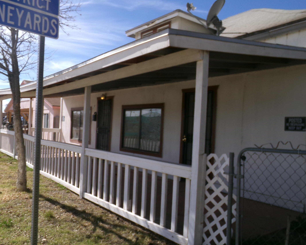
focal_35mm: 33
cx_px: 153
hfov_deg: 54.2
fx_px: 299
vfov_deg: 44.5
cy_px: 127
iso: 100
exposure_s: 1/800
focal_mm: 4.3
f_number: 3.7
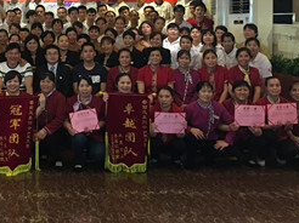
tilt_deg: -0.9
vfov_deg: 24.4
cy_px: 43
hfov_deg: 31.3
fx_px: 509
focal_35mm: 59
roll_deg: +0.2
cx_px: 34
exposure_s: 1/8
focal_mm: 4.15
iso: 100
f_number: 2.2
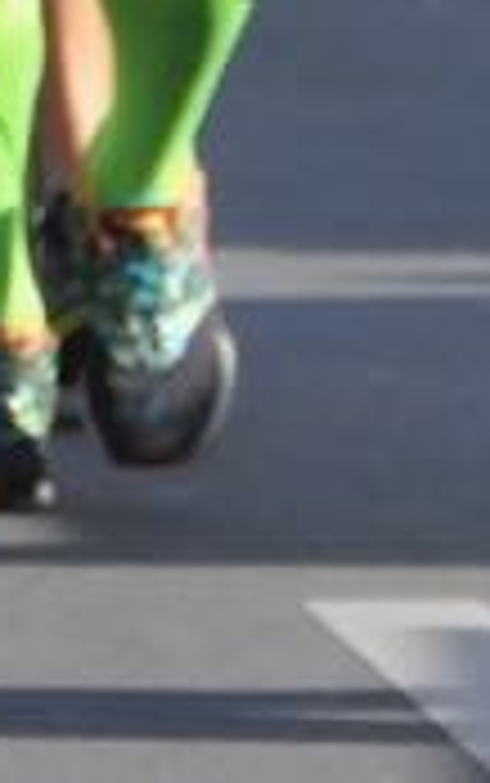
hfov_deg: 1.2
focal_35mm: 1109
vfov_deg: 1.9
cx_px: -207
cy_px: -682
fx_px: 23646
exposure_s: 1/1000
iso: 800
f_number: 8
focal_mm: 105
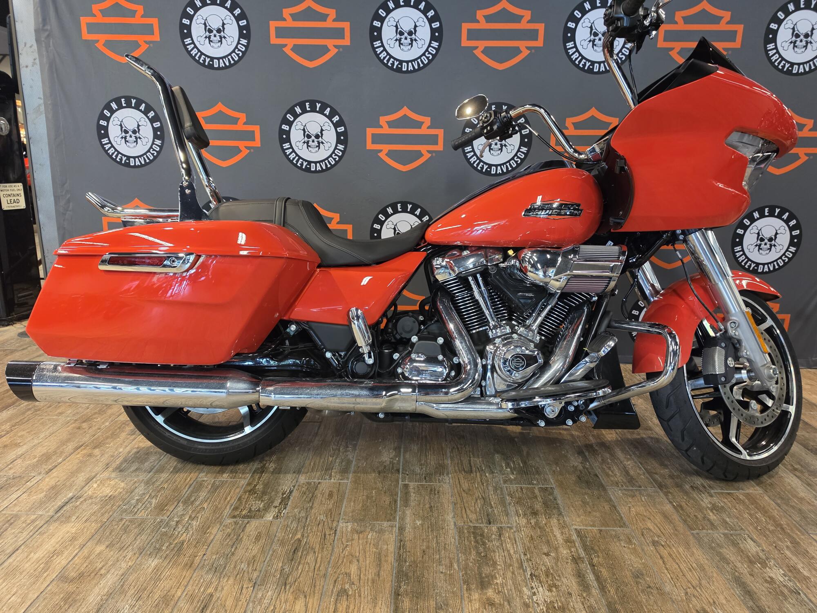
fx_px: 543
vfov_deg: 58.9
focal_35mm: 23
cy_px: 306
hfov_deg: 73.9
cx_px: 408
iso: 500
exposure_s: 1/120
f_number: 1.4
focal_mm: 6.5
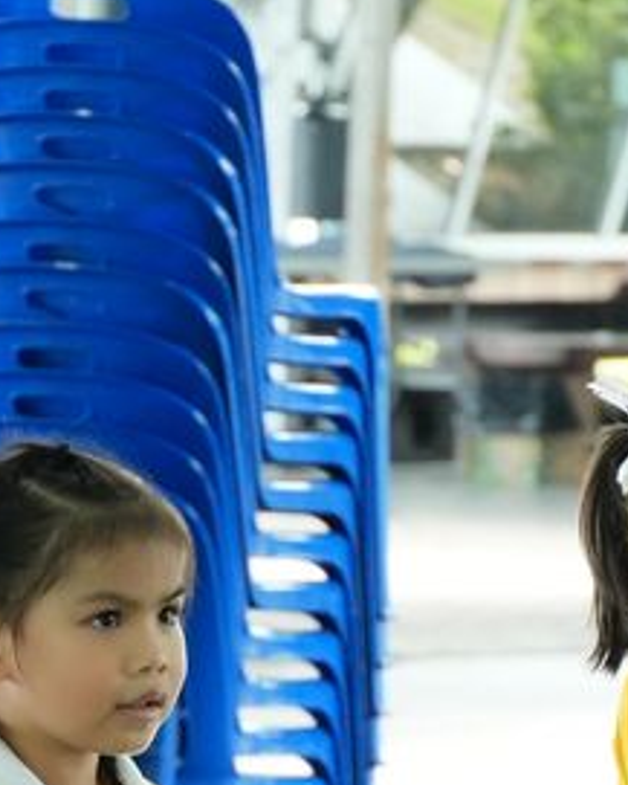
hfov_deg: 2.9
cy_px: 944
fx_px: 12607
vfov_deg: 3.6
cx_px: 7
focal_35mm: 543
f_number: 5.6
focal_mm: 93
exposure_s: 1/125
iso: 1600
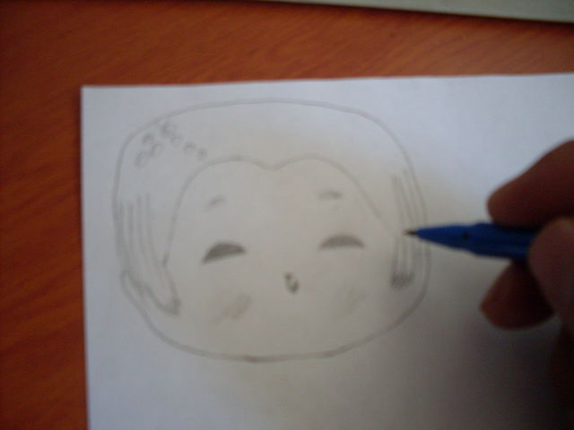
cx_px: 287
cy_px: 215
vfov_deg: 37.7
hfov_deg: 49.0
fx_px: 630
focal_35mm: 38
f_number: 2.8
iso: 120
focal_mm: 6.3
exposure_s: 1/45
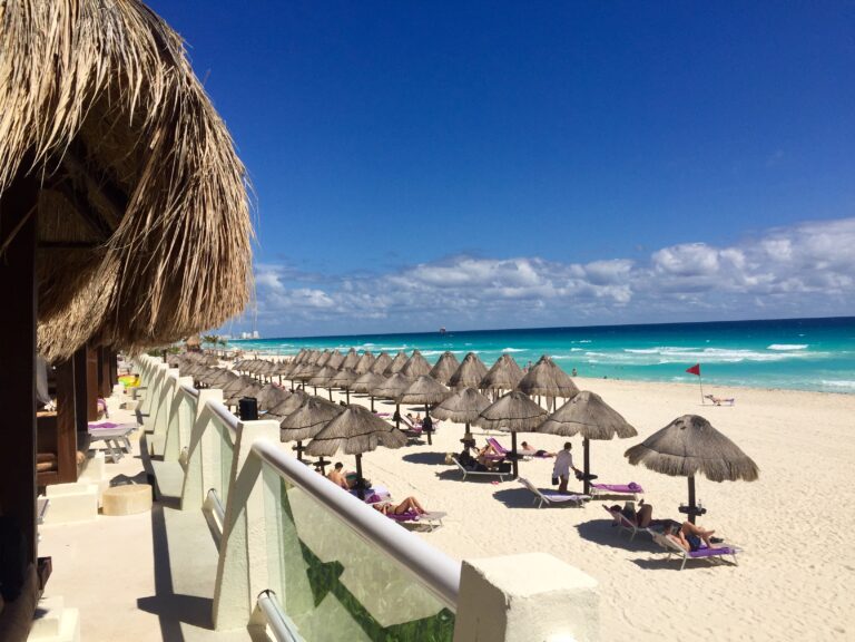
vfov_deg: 48.2
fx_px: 716
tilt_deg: +0.8
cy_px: 321
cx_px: 428
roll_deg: +1.1
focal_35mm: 29
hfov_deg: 61.7
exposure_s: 1/6623
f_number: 2.2
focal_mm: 4.15
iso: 32
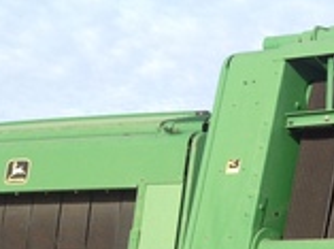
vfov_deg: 11.4
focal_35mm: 121
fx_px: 1165
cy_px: 430
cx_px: 496
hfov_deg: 15.1
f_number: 2.4
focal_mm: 4.28
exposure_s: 1/1259
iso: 50
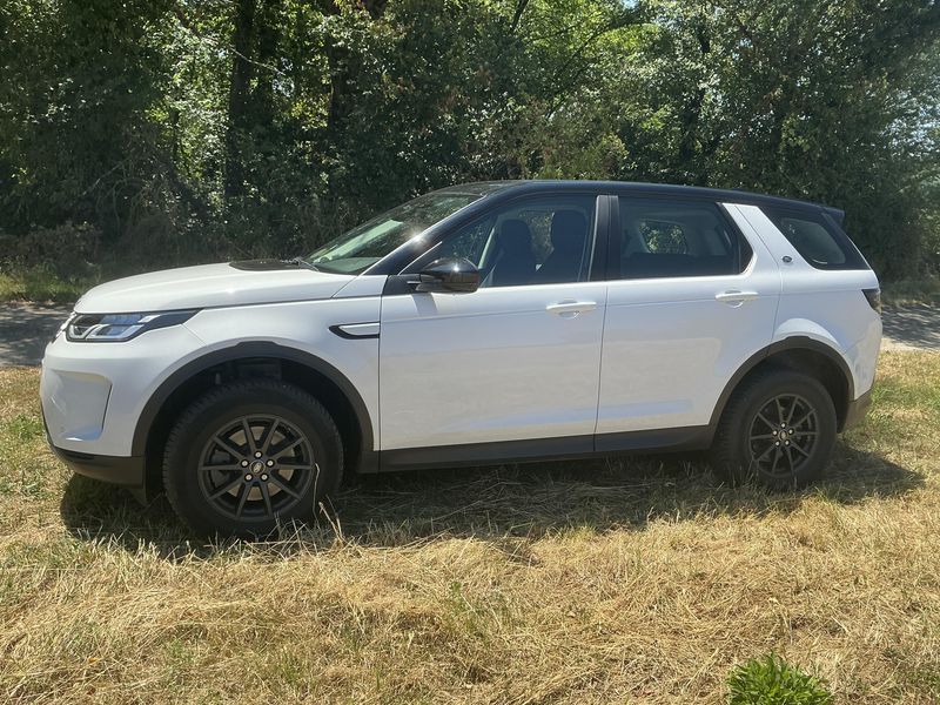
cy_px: 352
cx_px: 470
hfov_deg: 63.4
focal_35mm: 28
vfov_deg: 49.7
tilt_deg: -15.4
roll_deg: -5.4
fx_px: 760
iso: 25
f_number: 1.8
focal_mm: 3
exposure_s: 1/1144
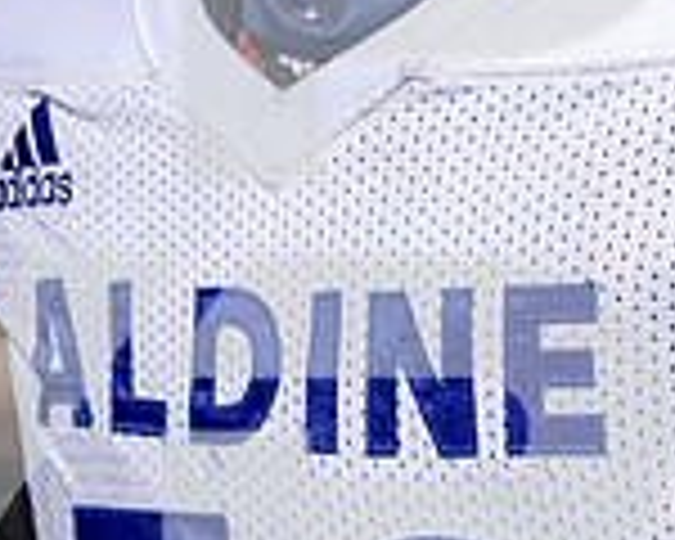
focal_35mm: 182
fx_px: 3636
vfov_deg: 8.4
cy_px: -52
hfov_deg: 10.6
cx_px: 90
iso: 100
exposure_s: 1/125
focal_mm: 50
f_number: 8
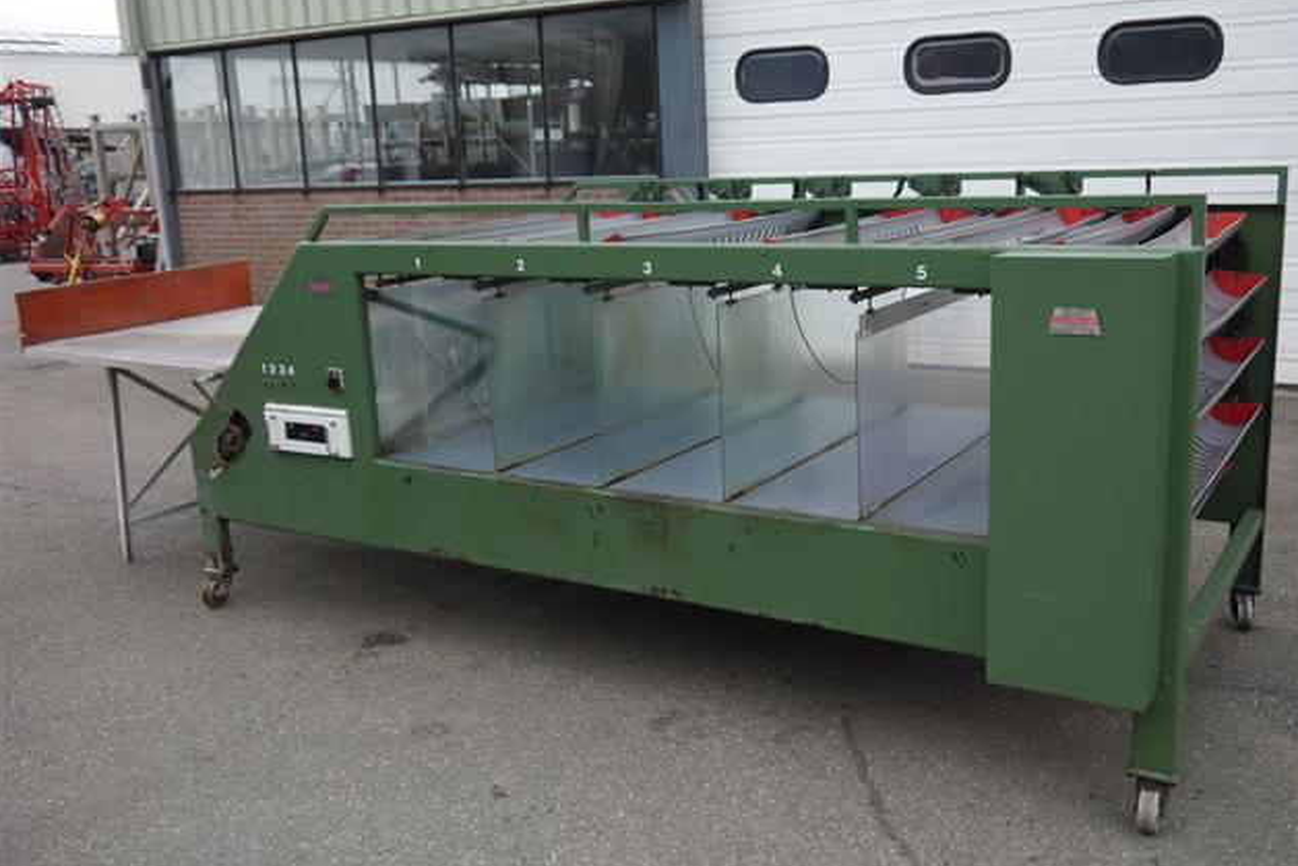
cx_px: 658
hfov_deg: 53.1
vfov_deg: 36.9
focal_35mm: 36
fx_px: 1298
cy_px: 436
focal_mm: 17
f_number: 4
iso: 160
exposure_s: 1/80
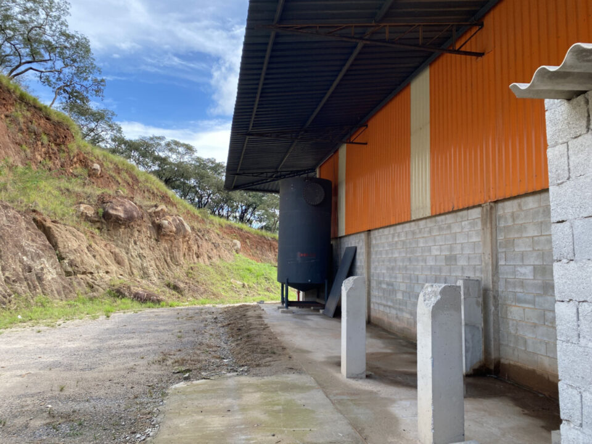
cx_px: 296
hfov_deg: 67.3
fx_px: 445
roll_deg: -1.1
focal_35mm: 26
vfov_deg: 53.1
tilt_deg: +7.0
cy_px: 222
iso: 32
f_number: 1.8
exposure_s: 1/489
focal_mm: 4.25
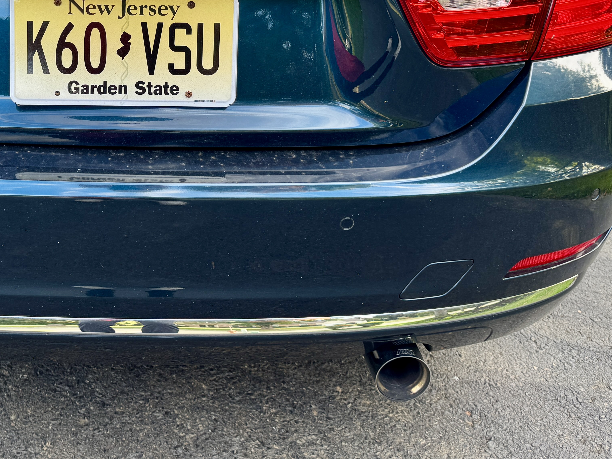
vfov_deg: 31.4
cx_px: 125
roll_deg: +0.6
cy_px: 91
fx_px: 796
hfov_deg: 40.4
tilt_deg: -19.5
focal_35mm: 45
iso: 64
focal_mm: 6.76
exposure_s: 1/151
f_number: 1.78
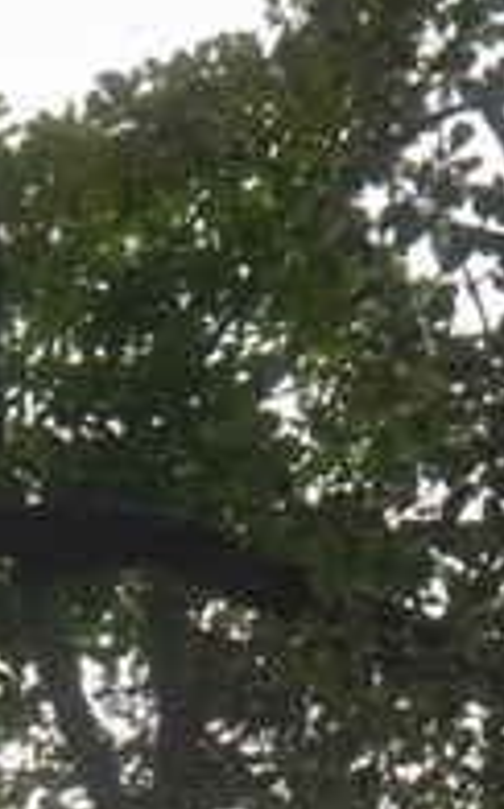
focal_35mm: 253
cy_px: 1218
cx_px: -442
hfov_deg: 5.1
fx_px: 5579
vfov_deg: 8.1
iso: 100
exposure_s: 1/500
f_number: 8
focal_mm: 27
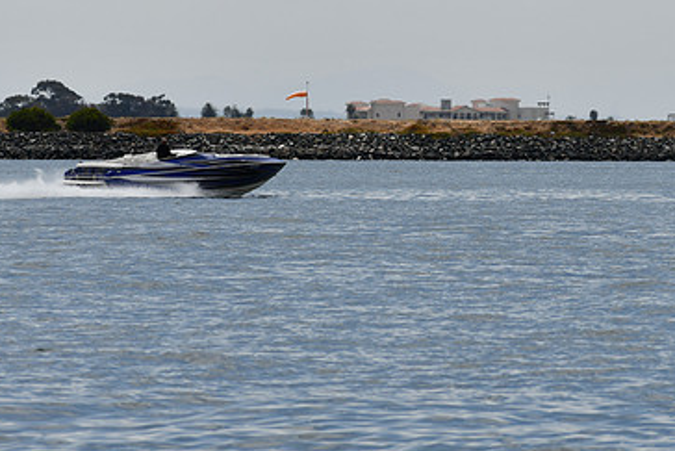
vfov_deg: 3.7
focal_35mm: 370
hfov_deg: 5.6
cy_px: 118
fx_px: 6940
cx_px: 376
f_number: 8
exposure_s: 1/2000
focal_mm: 155
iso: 200
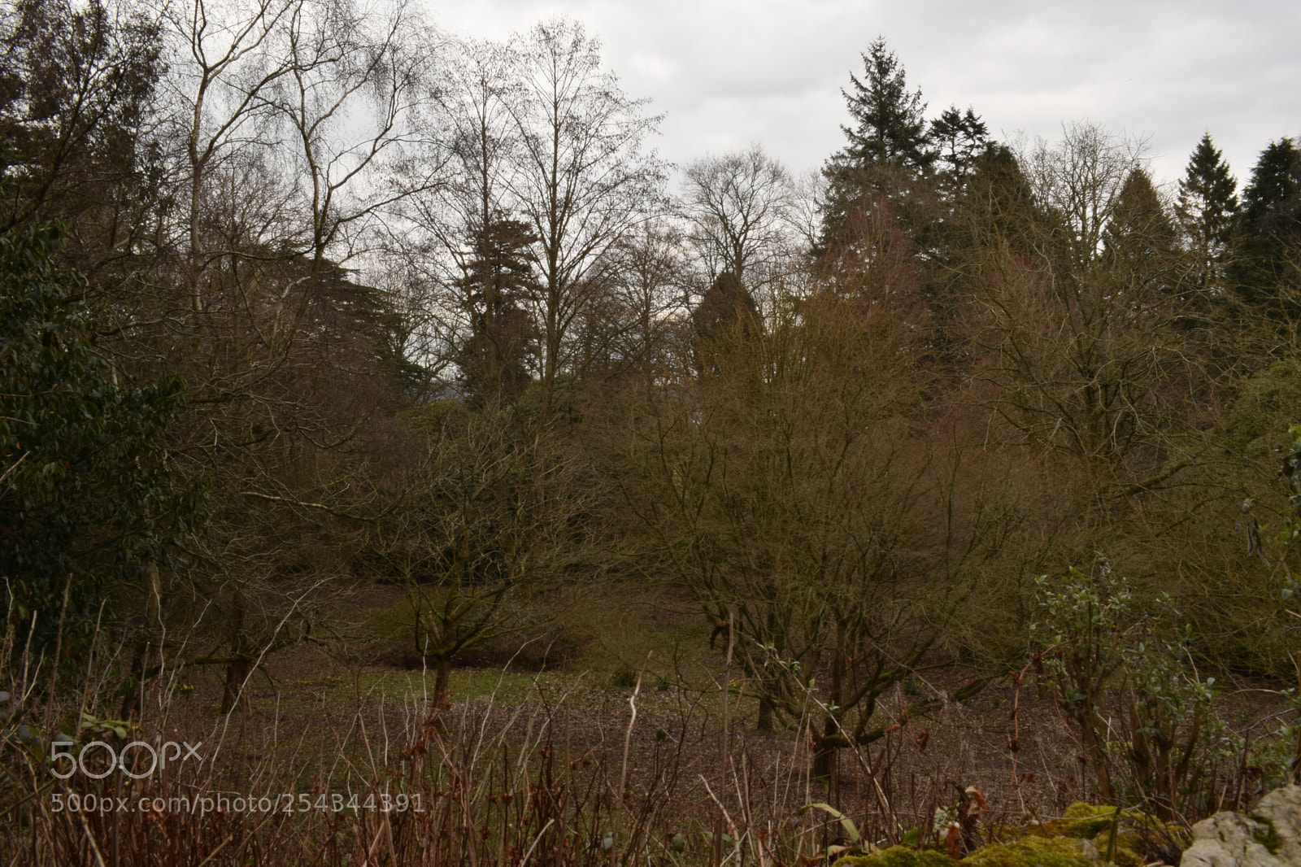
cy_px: 434
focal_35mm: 33
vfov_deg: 40.0
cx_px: 650
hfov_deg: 57.2
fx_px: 1192
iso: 200
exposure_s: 1/30
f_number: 22
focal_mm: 22
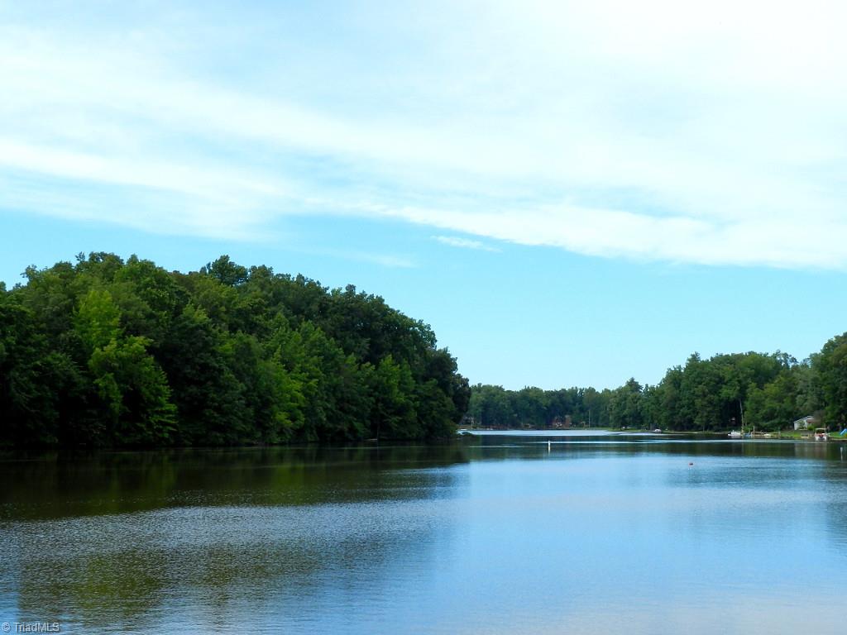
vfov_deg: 27.5
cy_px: 318
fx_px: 1297
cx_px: 424
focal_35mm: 53
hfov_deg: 36.2
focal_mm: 9.4
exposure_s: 1/1250
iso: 220
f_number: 4.4
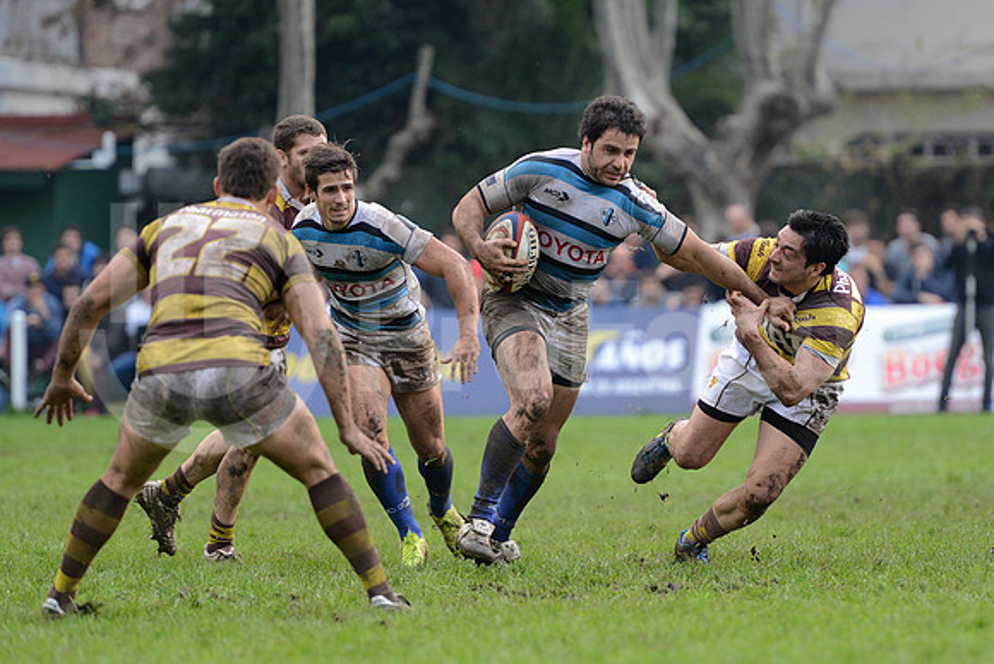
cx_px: 497
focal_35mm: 270
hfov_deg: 7.6
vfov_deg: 5.1
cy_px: 332
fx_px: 7456
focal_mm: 270
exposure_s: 1/640
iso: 1000
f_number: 4
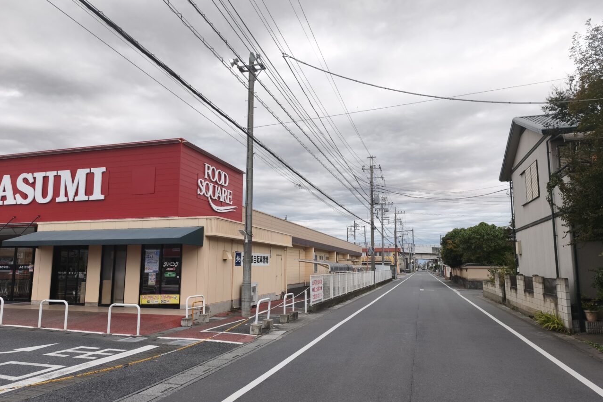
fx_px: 402
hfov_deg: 73.7
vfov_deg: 53.1
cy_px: 212
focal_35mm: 24
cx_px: 302
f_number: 1.62
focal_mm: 6.45
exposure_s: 1/99.9
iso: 80
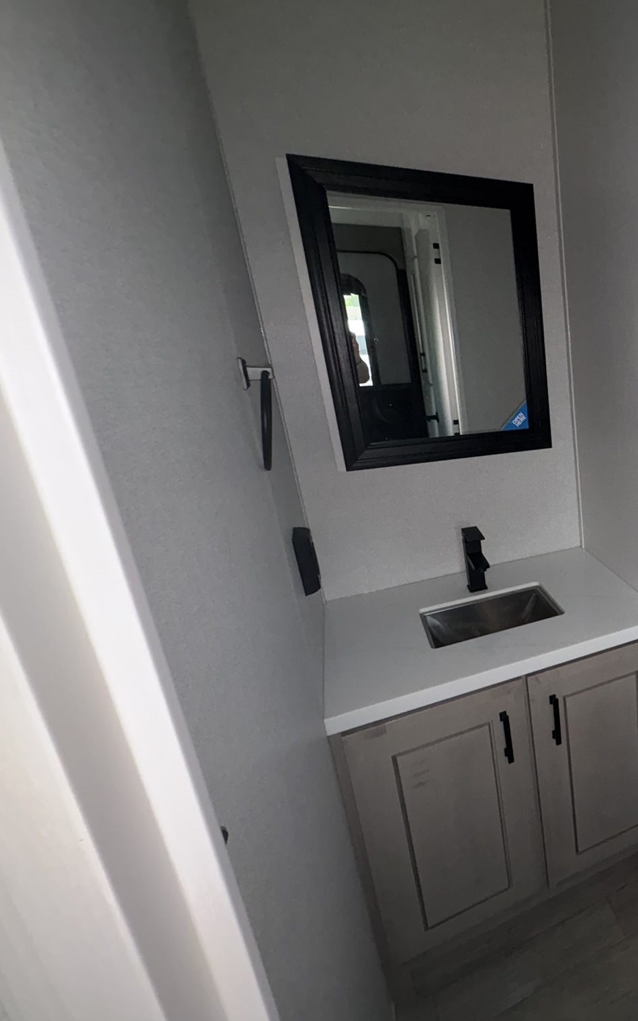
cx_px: 662
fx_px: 556
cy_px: 509
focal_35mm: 20
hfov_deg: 47.5
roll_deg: +2.3
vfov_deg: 85.1
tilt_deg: -15.7
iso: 125
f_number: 2.2
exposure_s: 1/60
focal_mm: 2.22
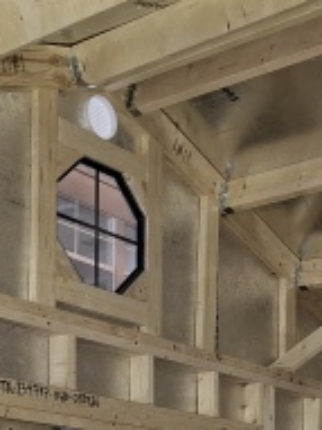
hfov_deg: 19.0
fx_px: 956
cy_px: 477
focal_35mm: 77
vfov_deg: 23.7
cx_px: 223
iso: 500
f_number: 1.8
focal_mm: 5.54
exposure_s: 1/24
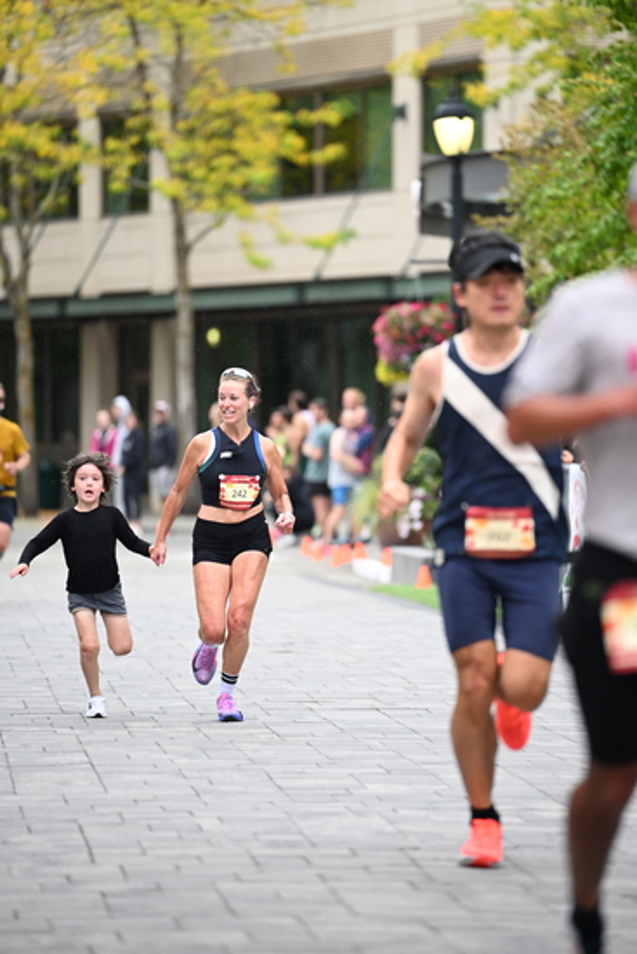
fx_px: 5305
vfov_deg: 10.3
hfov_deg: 6.9
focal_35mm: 200
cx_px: 318
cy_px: 477
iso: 1250
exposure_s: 1/1600
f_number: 2.8
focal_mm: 200
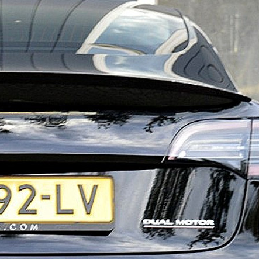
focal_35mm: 161
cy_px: 217
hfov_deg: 10.7
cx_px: -13
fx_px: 1363
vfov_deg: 10.8
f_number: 8
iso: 720
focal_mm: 40
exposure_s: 1/60
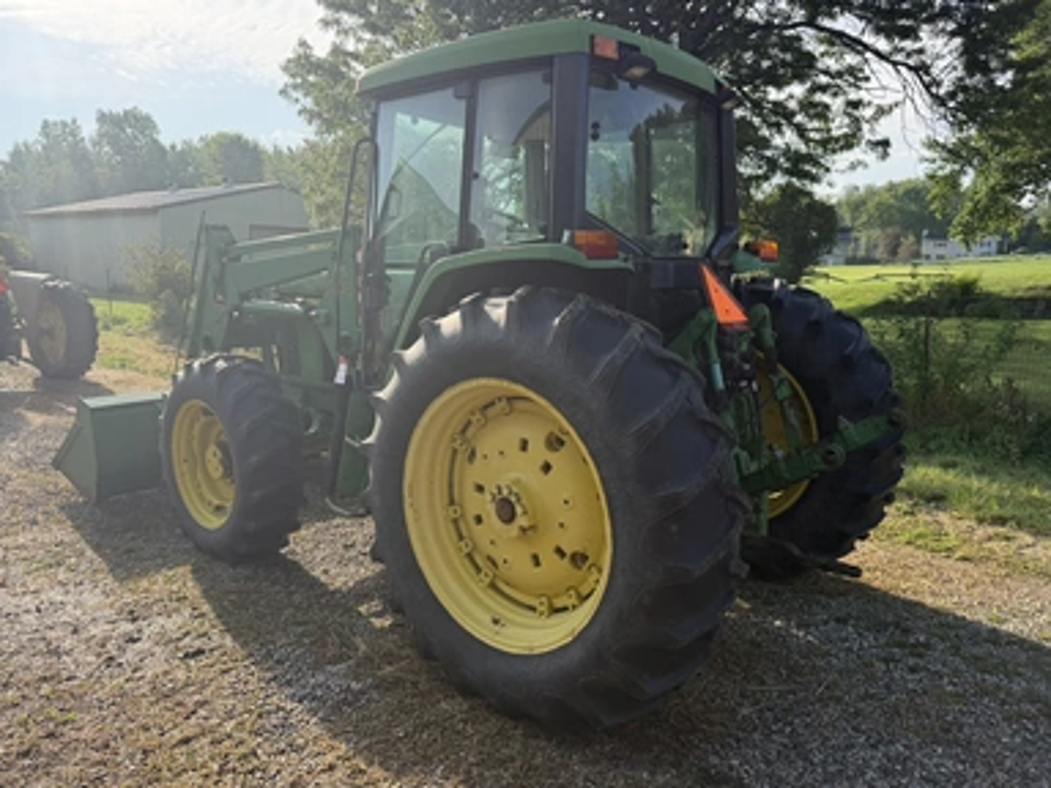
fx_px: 759
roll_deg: -1.7
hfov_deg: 69.4
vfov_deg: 54.9
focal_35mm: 25
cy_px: 380
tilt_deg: -8.7
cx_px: 531
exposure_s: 1/2232
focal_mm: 6.76
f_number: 1.78
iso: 100
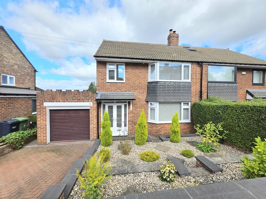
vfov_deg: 89.9
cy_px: 100
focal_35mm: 13
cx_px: 133
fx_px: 100
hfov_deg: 106.2
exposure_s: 1/1667
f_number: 1.9
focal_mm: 2.2
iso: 32
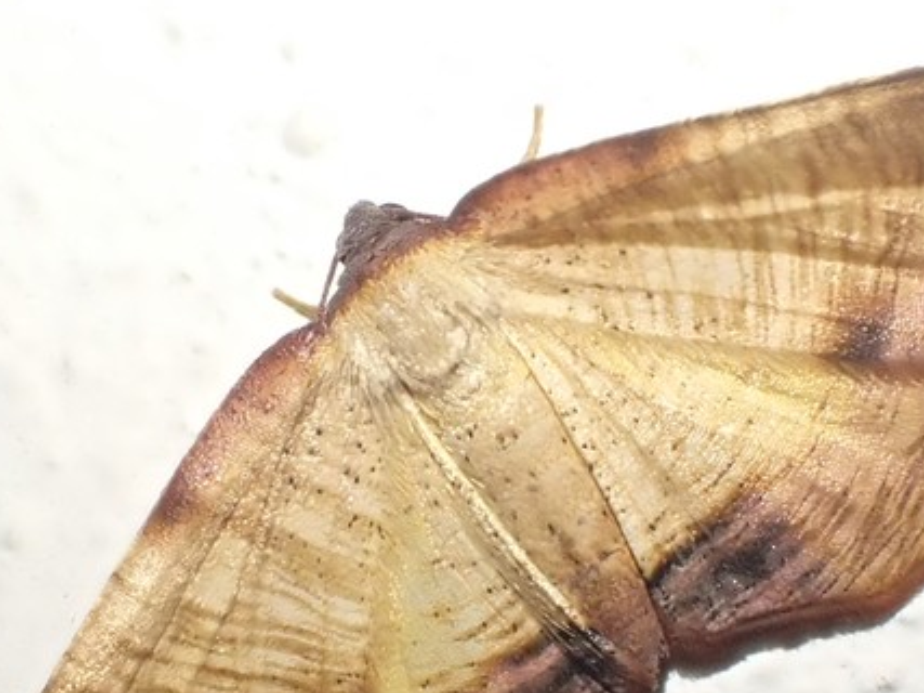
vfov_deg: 24.2
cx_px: 412
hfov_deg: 32.2
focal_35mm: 60
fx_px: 1601
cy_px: 492
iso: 320
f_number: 3.2
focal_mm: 5.4
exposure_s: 1/125
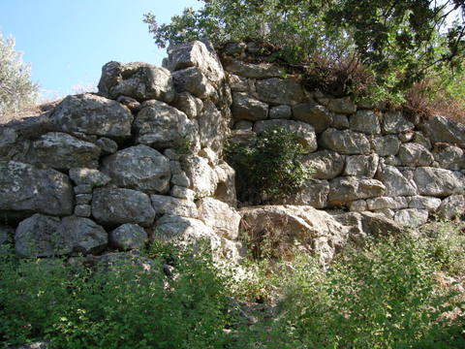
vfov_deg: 39.7
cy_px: 174
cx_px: 232
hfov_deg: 51.4
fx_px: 484
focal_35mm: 36
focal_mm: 7.5
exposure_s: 1/114
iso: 64
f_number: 4.3
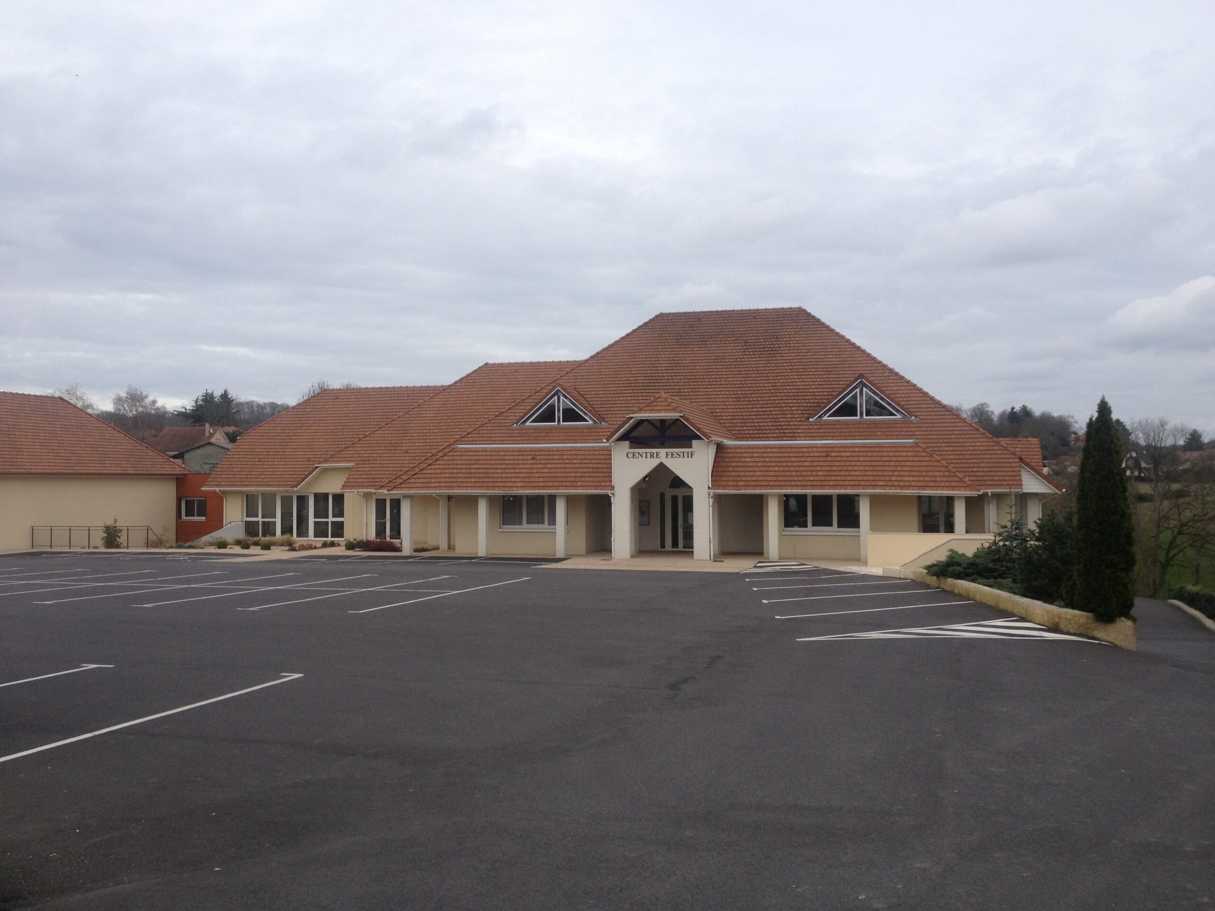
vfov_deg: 40.7
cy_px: 456
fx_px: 1228
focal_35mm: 35
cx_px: 608
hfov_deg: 52.6
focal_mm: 4.28
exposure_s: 1/690
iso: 50
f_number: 2.4
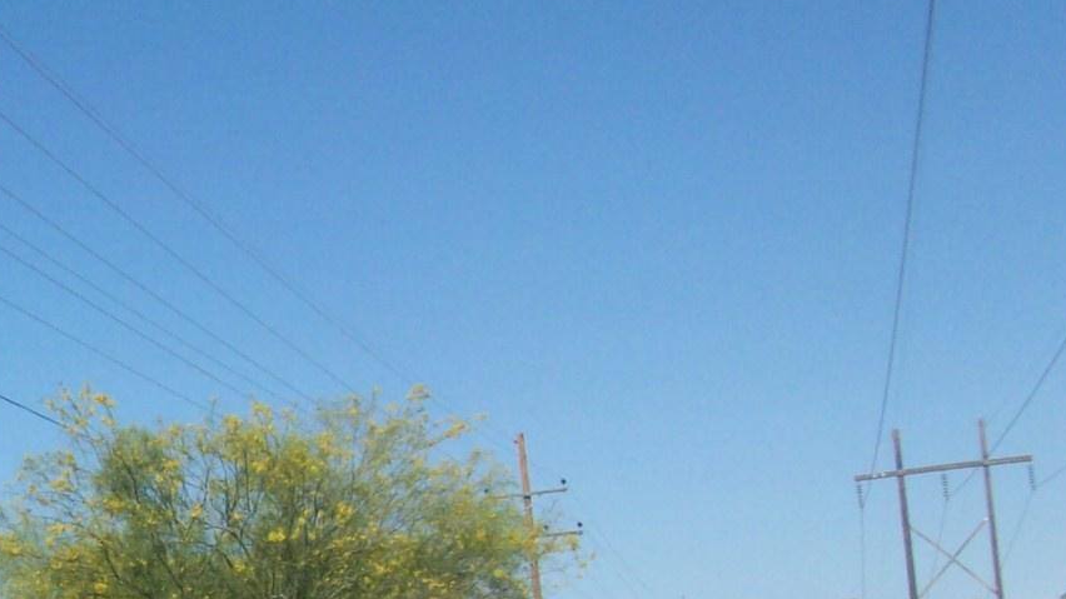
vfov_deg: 13.5
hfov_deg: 23.0
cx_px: 3
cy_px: 540
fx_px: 2515
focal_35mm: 89
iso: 64
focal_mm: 5.7
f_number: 5.5
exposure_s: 1/412
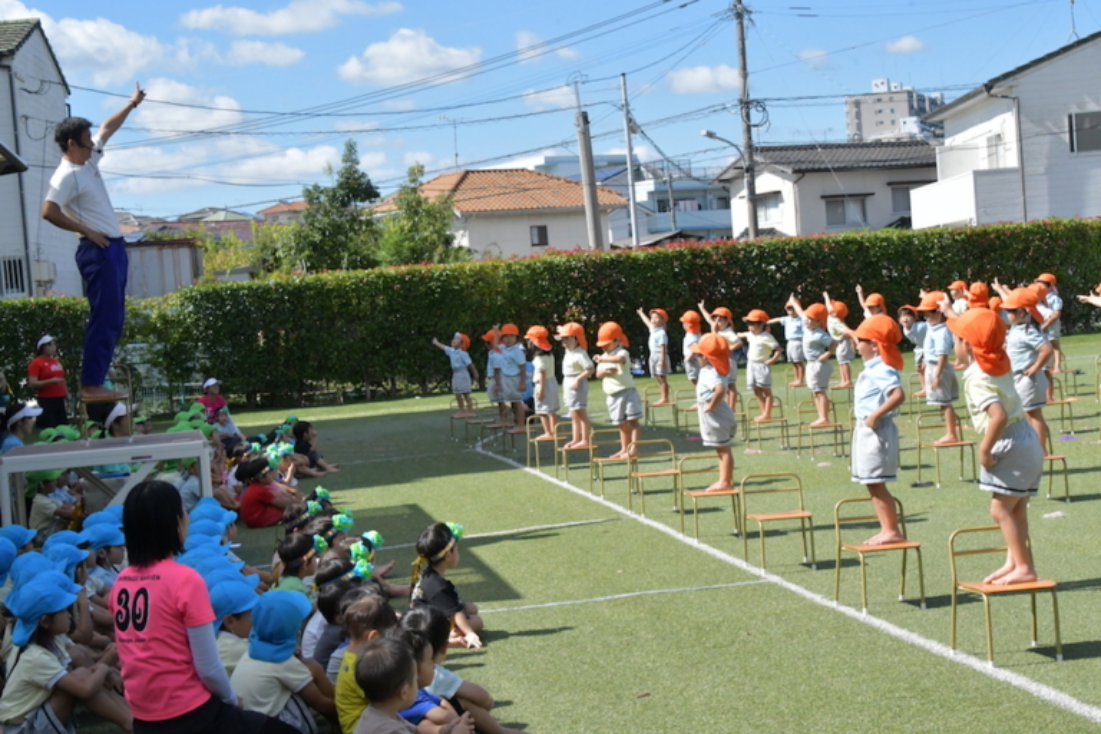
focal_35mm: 57
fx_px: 1743
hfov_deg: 35.1
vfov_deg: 23.8
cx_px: 550
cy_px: 367
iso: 3200
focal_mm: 38
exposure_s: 1/1250
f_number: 18
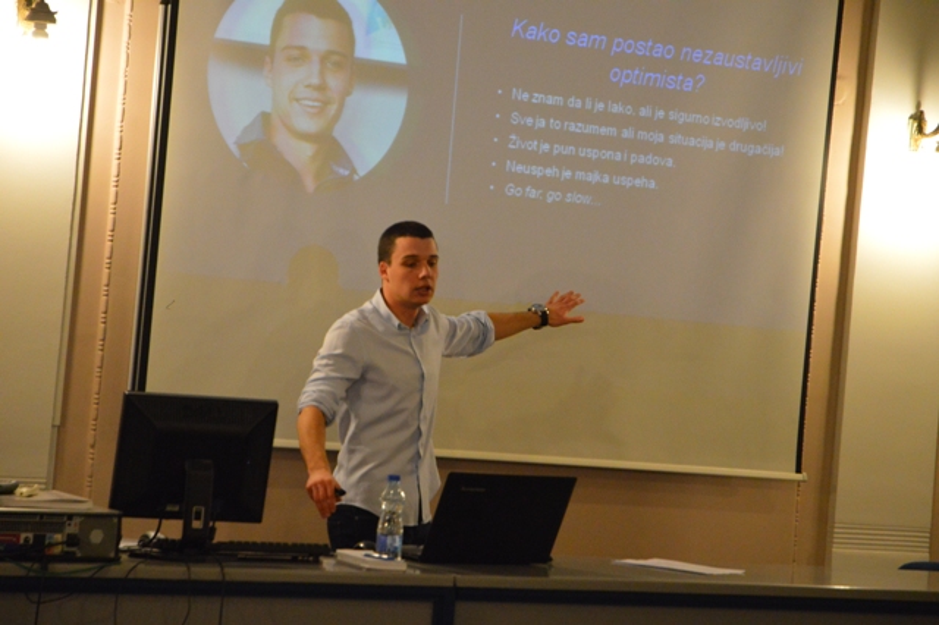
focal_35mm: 105
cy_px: 312
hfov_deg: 19.5
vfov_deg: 13.0
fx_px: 2737
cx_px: 470
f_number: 4.5
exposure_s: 1/125
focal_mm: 70
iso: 3200
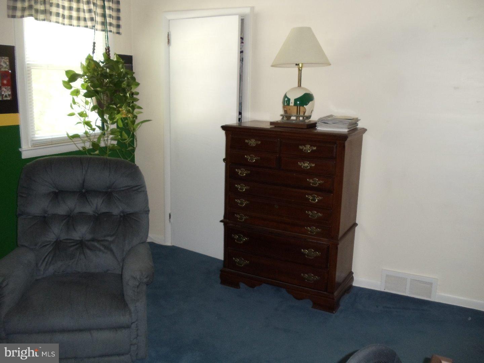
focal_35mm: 44
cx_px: 242
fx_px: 615
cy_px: 182
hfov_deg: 42.9
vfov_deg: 32.9
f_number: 3.5
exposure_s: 1/30
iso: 200
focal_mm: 6
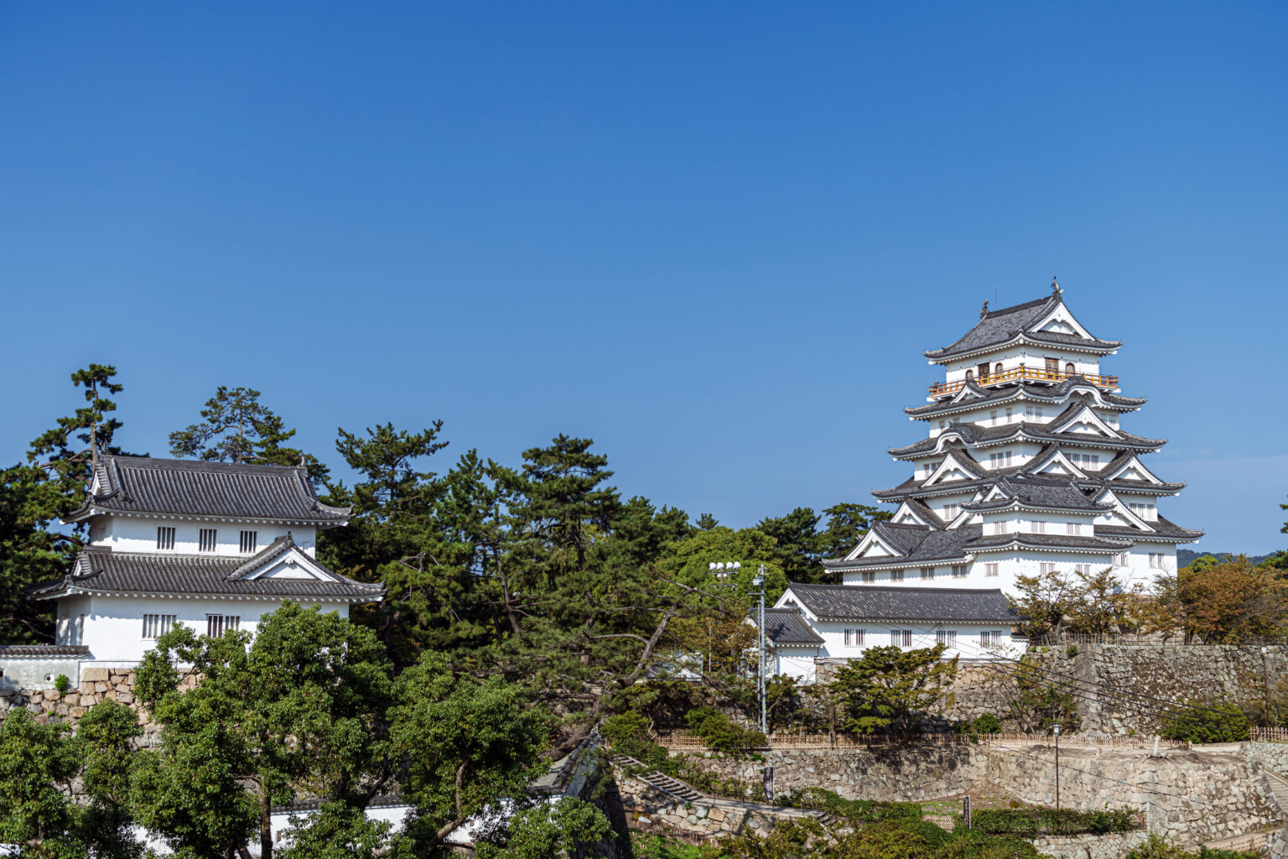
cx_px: 644
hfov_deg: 41.1
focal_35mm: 48
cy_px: 430
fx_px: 1717
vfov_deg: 28.1
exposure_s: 1/1000
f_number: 5
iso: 100
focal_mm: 48
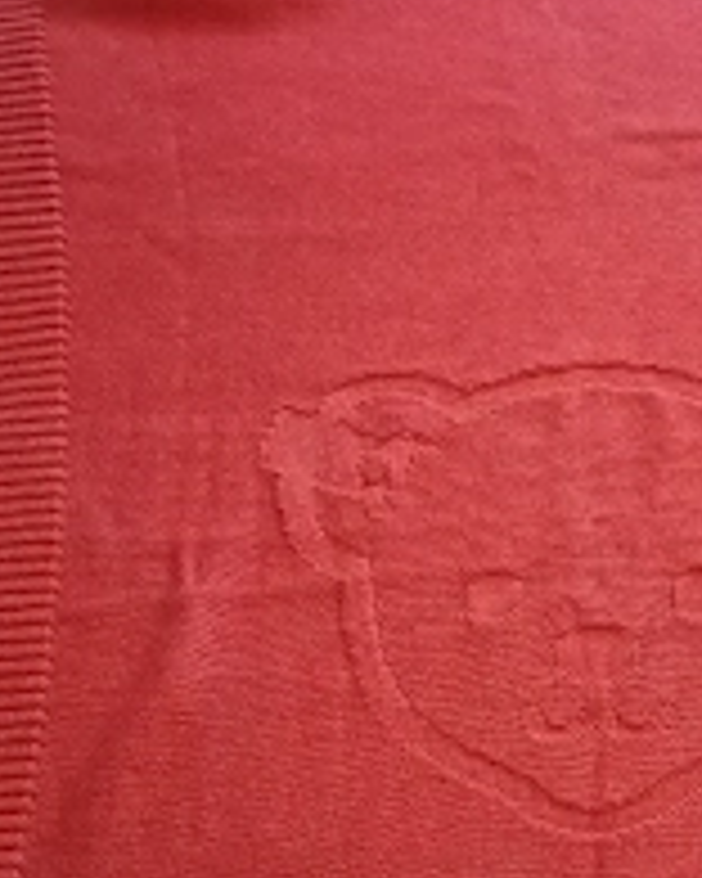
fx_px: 1402
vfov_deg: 33.9
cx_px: 594
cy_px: 684
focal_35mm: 54
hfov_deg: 27.4
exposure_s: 1/50
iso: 320
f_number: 1.8
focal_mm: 5.58
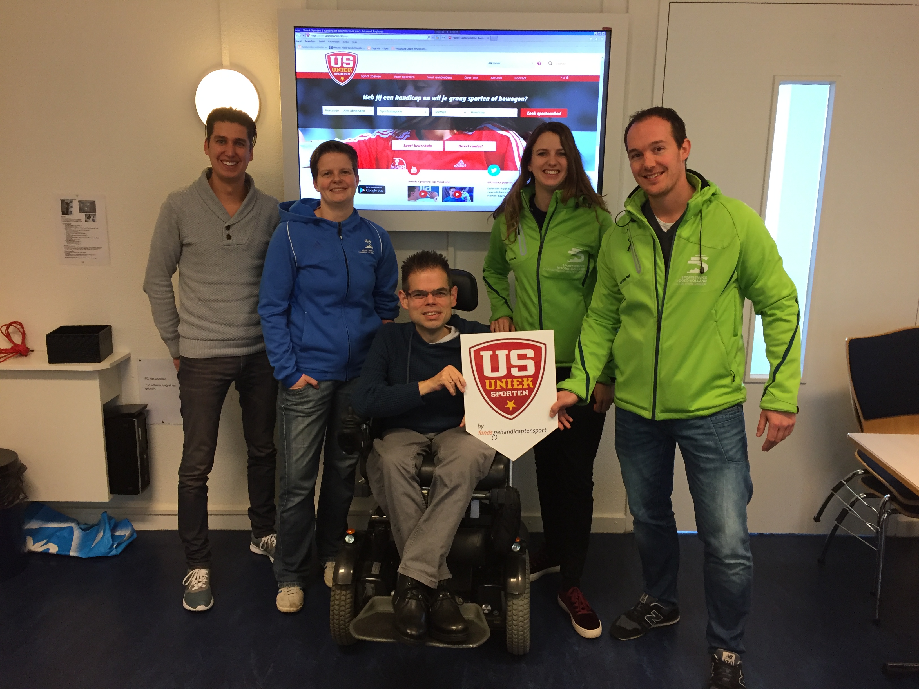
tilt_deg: -11.5
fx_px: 770
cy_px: 344
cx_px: 460
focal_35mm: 29
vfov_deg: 48.2
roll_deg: -0.7
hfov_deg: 61.7
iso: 80
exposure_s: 1/33
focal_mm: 4.15
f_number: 2.2
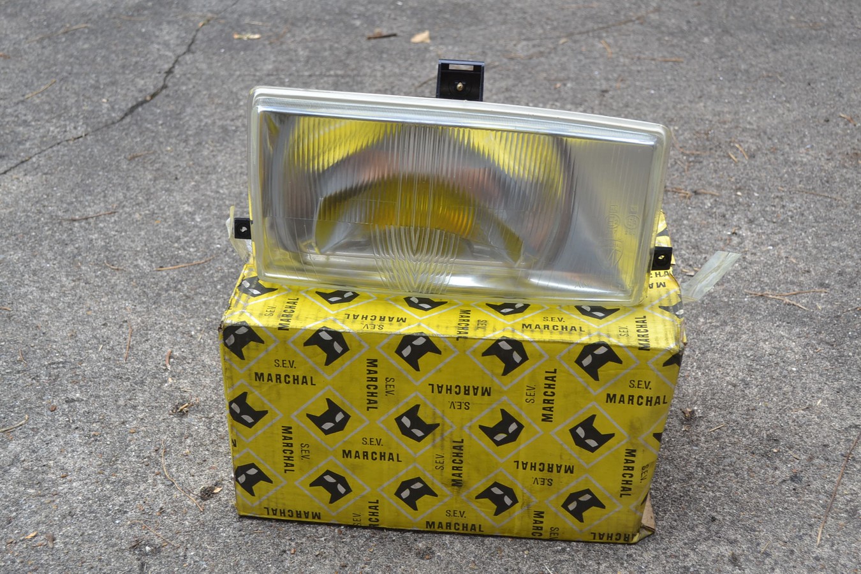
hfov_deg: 41.1
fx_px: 1148
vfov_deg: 28.1
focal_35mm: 48
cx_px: 430
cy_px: 287
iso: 100
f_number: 5.6
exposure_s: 1/125
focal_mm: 32
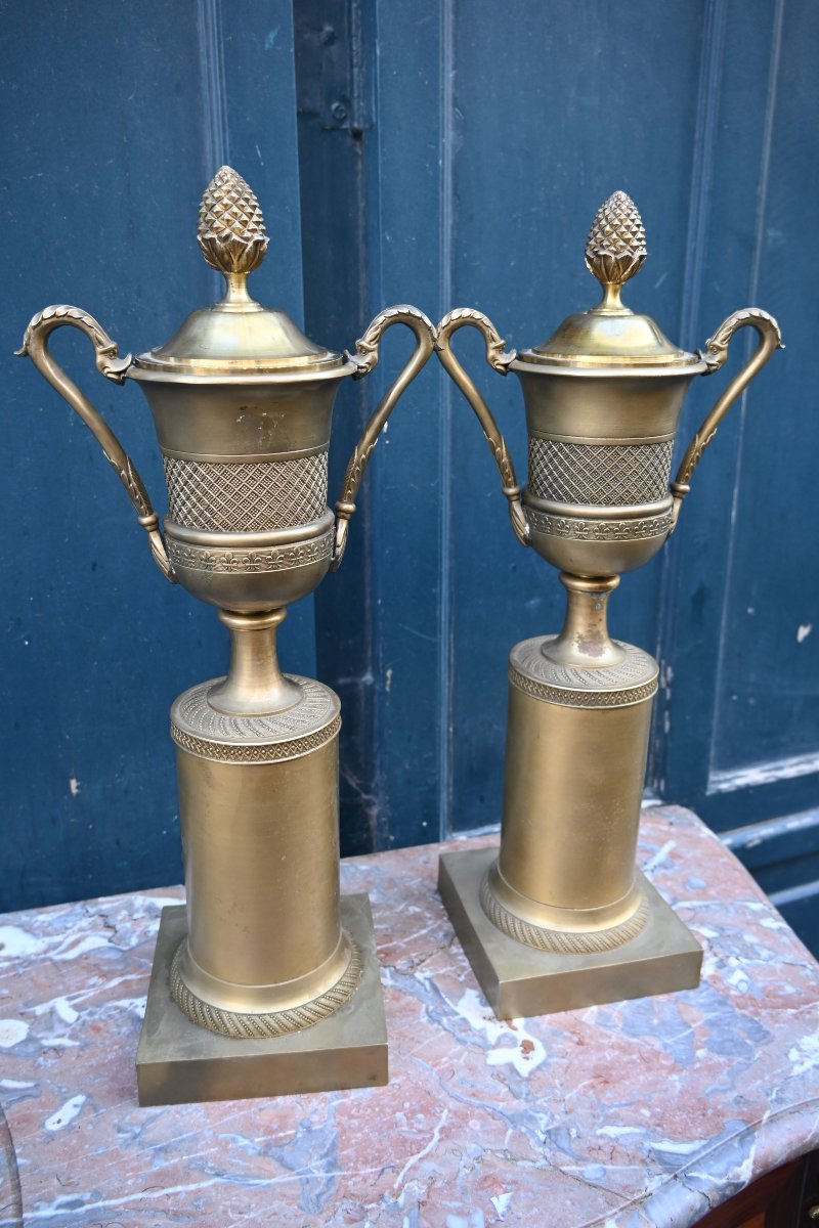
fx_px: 998
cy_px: 614
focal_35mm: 29
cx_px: 410
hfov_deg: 44.6
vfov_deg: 63.2
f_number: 3.5
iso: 400
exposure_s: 1/160
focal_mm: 19.5
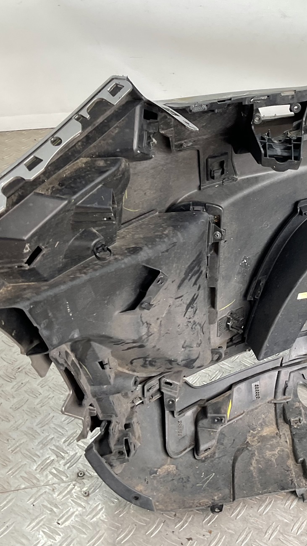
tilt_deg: -38.4
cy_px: 263
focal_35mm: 49
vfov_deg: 42.1
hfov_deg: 23.5
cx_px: 302
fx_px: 709
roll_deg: -8.8
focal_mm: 3
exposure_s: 1/120
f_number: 1.8
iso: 25
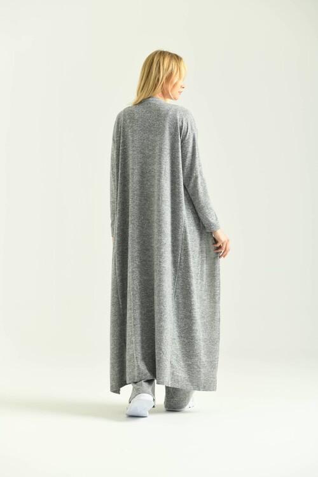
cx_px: 159
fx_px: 1060
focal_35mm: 80
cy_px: 238
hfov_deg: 17.1
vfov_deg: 25.4
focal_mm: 80
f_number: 5.6
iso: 125
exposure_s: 1/160
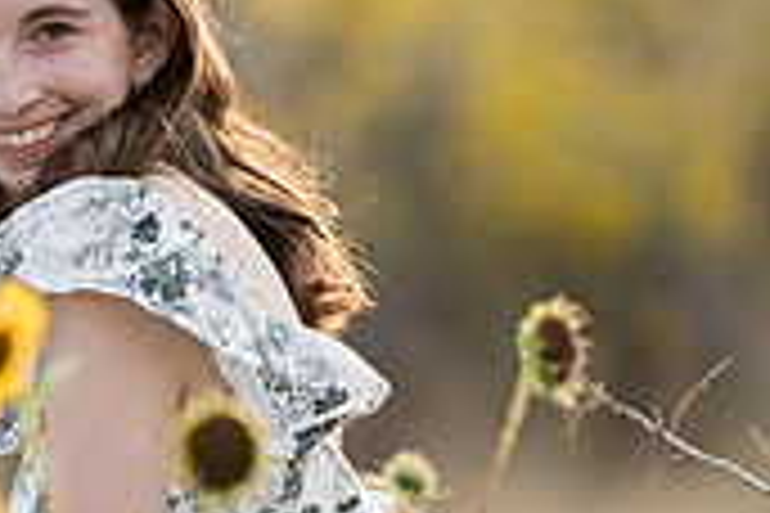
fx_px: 14522
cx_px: -81
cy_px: 533
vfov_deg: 2.0
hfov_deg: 3.0
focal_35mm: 679
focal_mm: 200
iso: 160
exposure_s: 1/200
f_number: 2.8
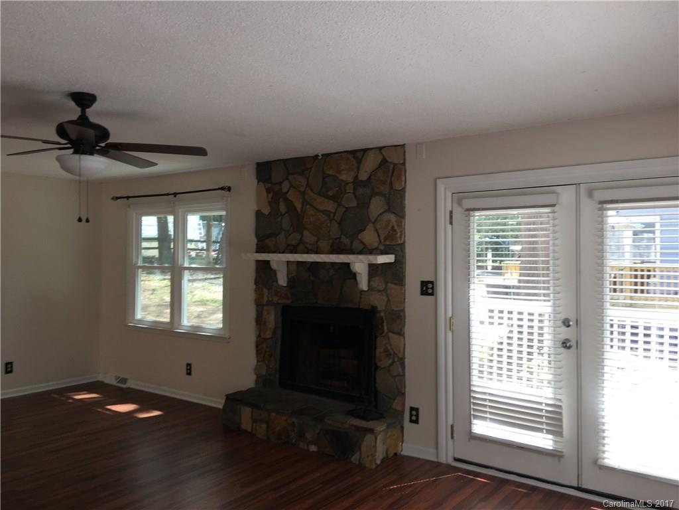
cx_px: 340
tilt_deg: +1.9
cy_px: 255
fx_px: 569
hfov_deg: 61.7
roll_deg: -0.5
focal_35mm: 29
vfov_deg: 48.2
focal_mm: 4.15
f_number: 2.2
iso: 25
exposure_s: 1/60
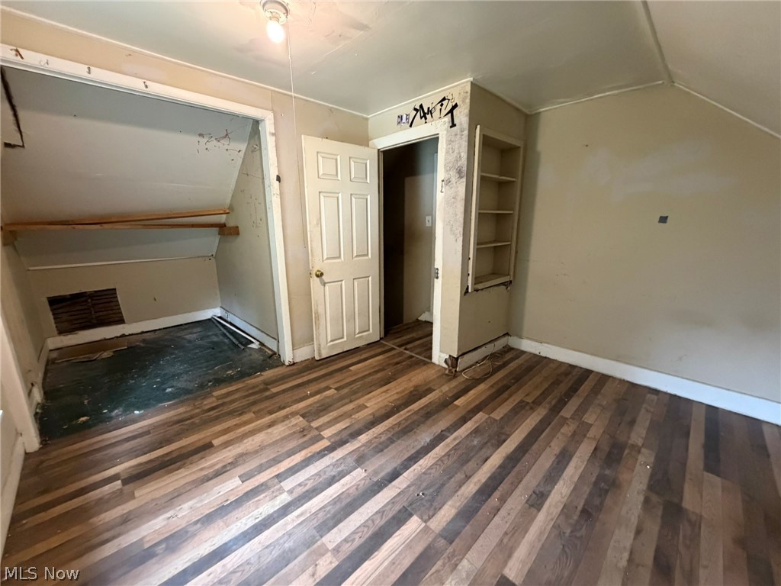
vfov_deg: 85.7
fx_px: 316
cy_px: 293
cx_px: 390
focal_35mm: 14
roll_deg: +0.5
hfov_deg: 102.1
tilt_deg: -12.3
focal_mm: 2.22
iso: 800
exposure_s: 1/60
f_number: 2.2
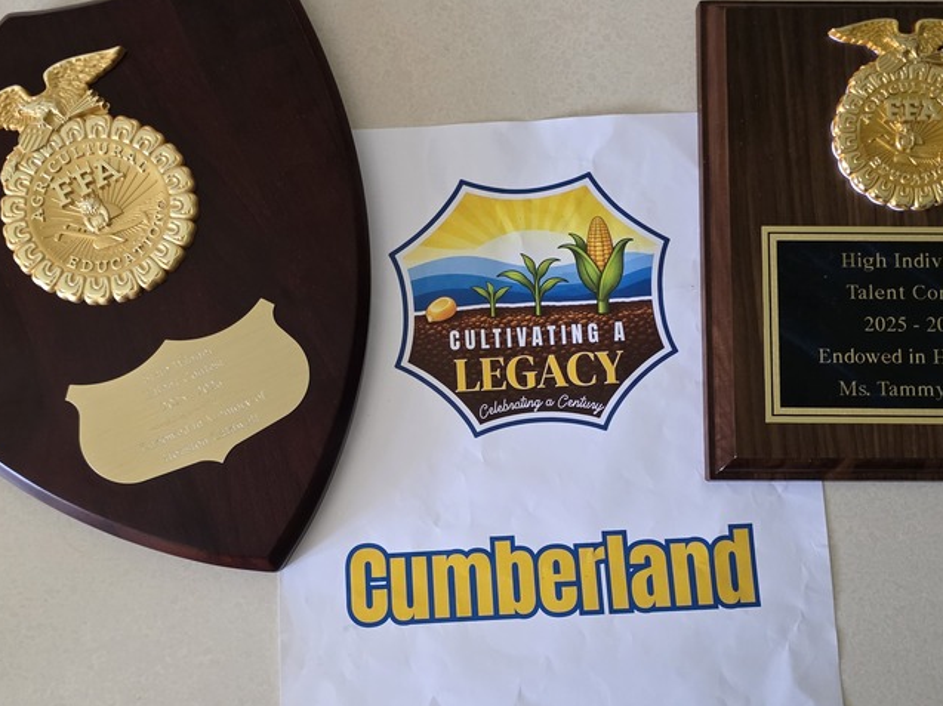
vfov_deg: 38.3
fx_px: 1007
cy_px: 462
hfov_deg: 50.1
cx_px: 431
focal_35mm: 37
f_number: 1.7
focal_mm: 6.3
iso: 1000
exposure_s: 1/120
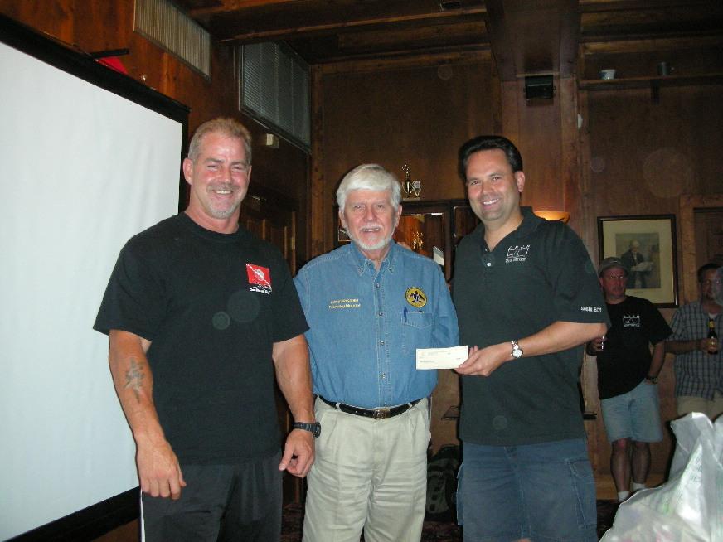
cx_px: 362
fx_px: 731
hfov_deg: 52.6
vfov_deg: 40.7
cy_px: 271
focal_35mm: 35
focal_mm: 5.8
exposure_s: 1/60
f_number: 2.8
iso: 226
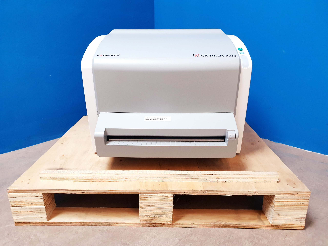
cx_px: 164
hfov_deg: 67.3
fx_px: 246
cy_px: 123
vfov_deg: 53.1
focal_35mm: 26
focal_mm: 4.3
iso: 320
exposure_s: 1/50
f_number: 2.4
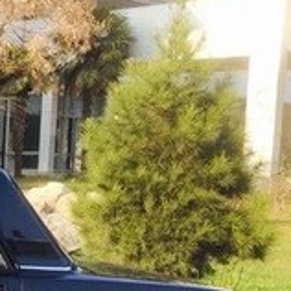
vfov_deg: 16.2
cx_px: -280
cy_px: 229
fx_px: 1018
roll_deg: -2.7
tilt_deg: -4.5
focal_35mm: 107
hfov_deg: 13.9
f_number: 2.2
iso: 32
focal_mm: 4.15
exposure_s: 1/527
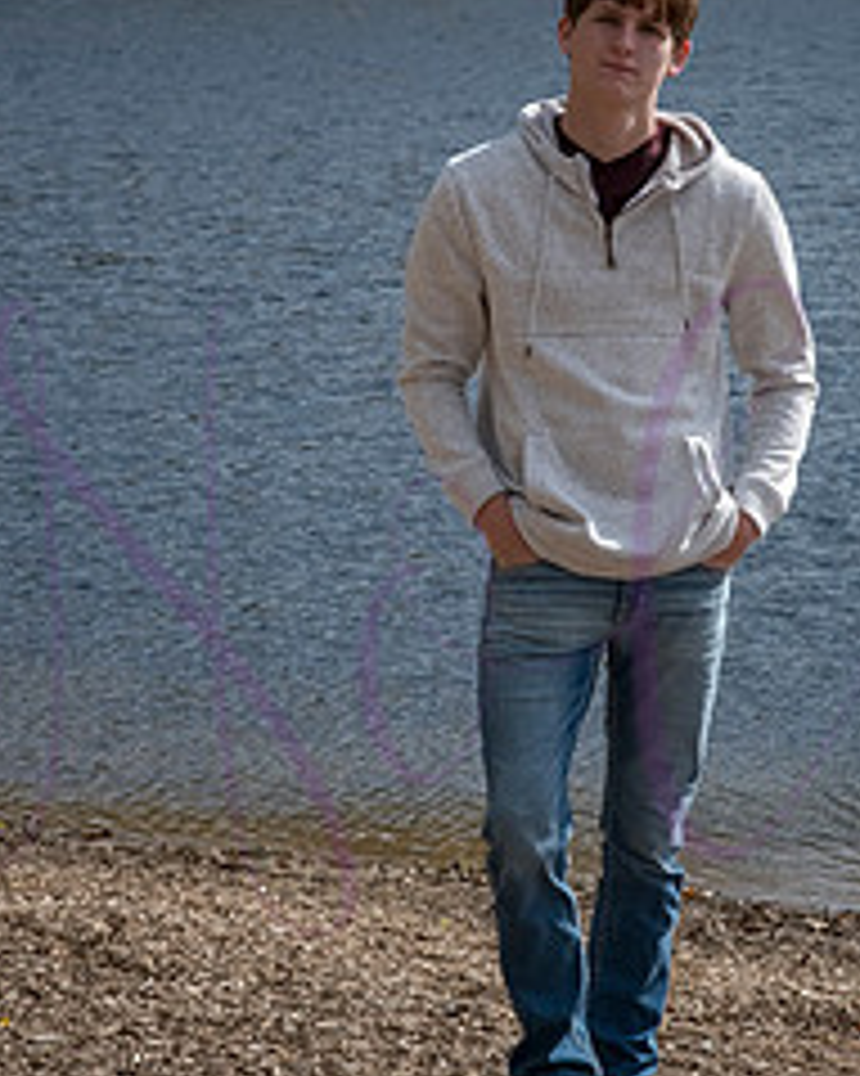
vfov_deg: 7.6
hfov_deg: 6.0
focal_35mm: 256
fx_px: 8150
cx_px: 540
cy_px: 347
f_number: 16
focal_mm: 145
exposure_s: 1/640
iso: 800
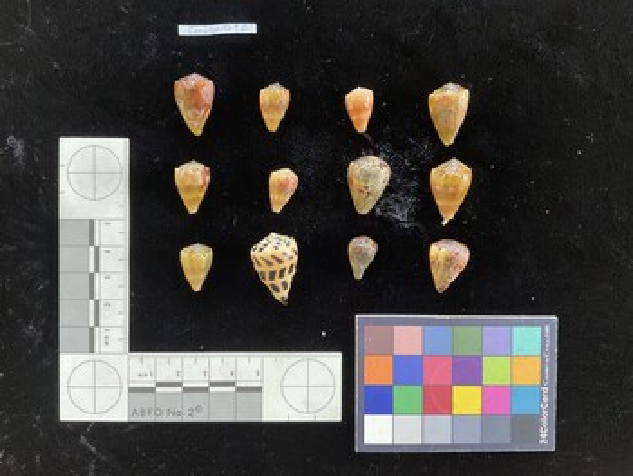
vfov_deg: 48.3
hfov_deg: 61.6
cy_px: 238
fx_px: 531
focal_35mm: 29
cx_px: 316
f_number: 1.8
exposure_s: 1/50
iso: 160
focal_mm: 3
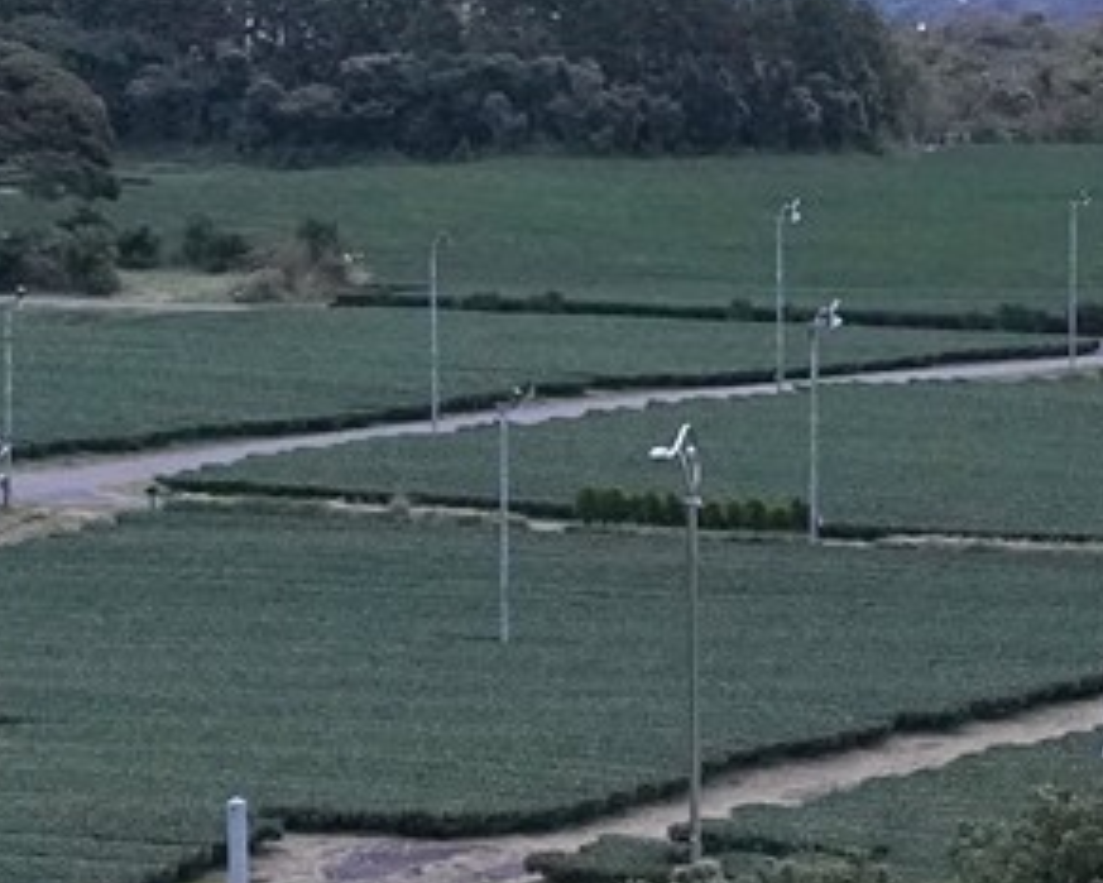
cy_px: 739
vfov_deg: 6.8
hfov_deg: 8.5
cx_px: 64
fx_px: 7380
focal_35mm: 226
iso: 3200
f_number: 6.3
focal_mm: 35
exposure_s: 1/100
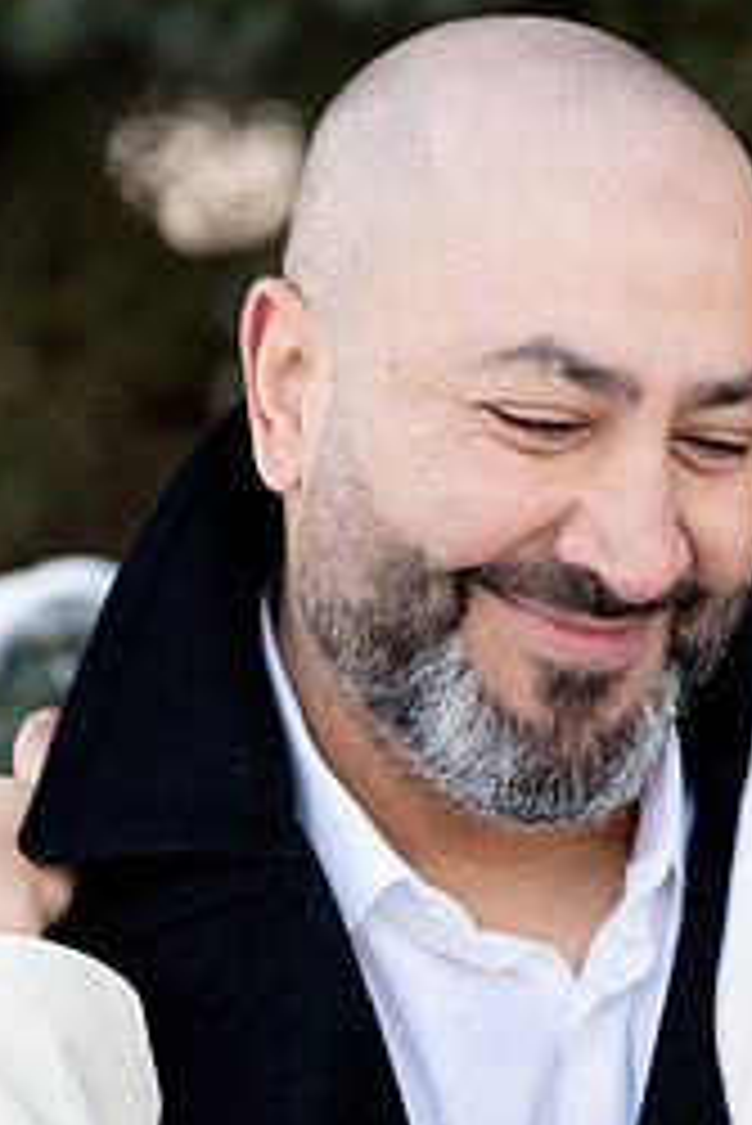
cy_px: 999
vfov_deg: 9.7
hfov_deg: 6.5
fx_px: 6633
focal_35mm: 212
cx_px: 473
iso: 100
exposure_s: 1/160
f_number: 2.8
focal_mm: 118
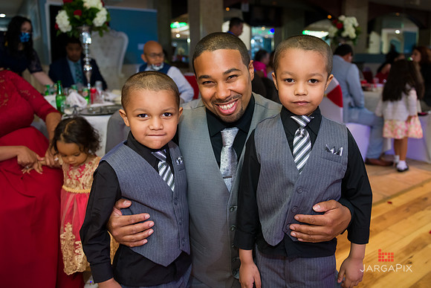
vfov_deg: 46.1
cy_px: 119
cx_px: 234
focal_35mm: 28
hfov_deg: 65.1
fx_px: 337
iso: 1000
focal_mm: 24
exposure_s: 1/125
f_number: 3.2
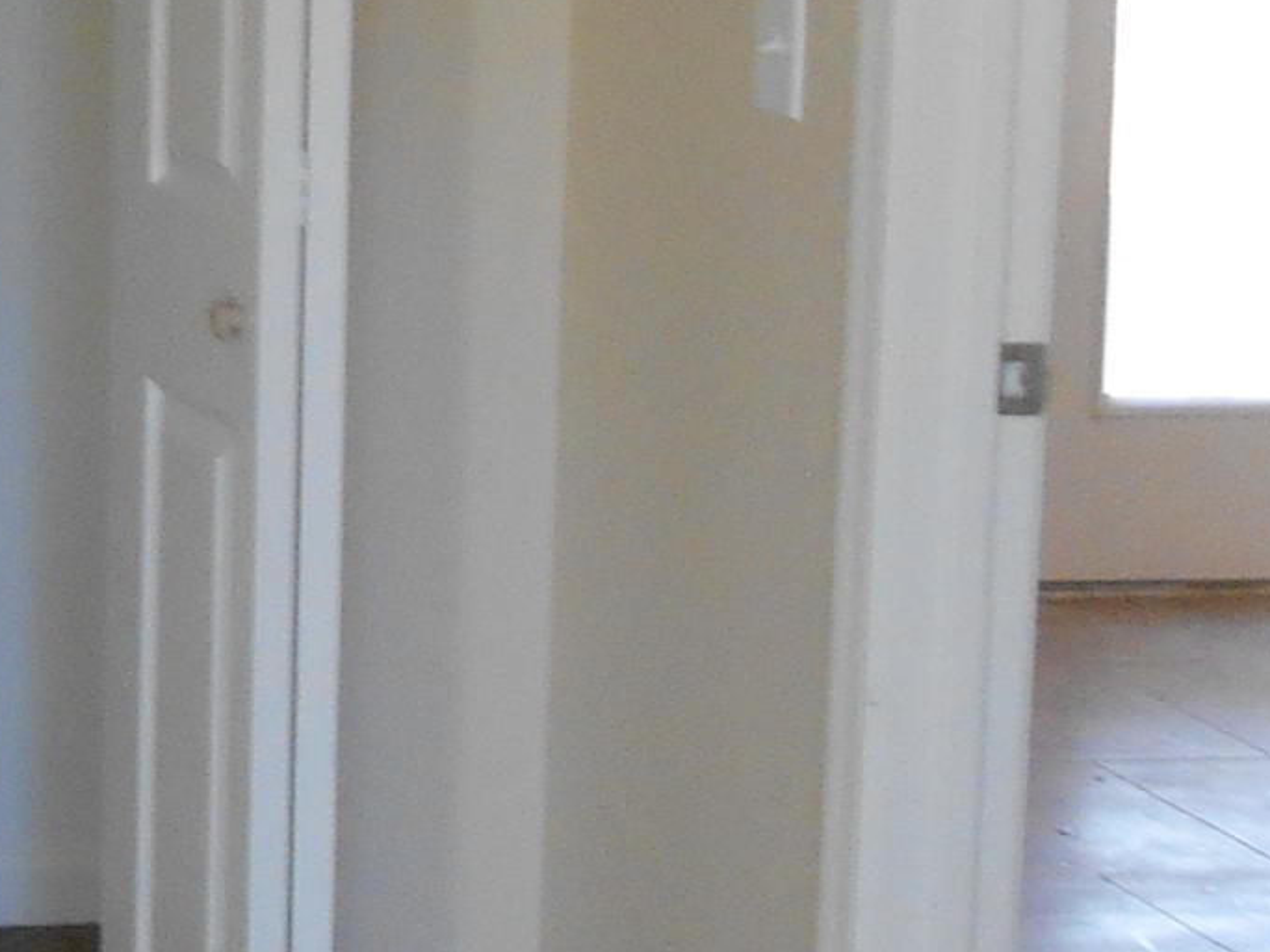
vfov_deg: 12.9
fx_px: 4182
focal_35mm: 114
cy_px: 87
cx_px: -986
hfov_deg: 15.1
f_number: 3.4
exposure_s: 1/30
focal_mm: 4.7
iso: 250
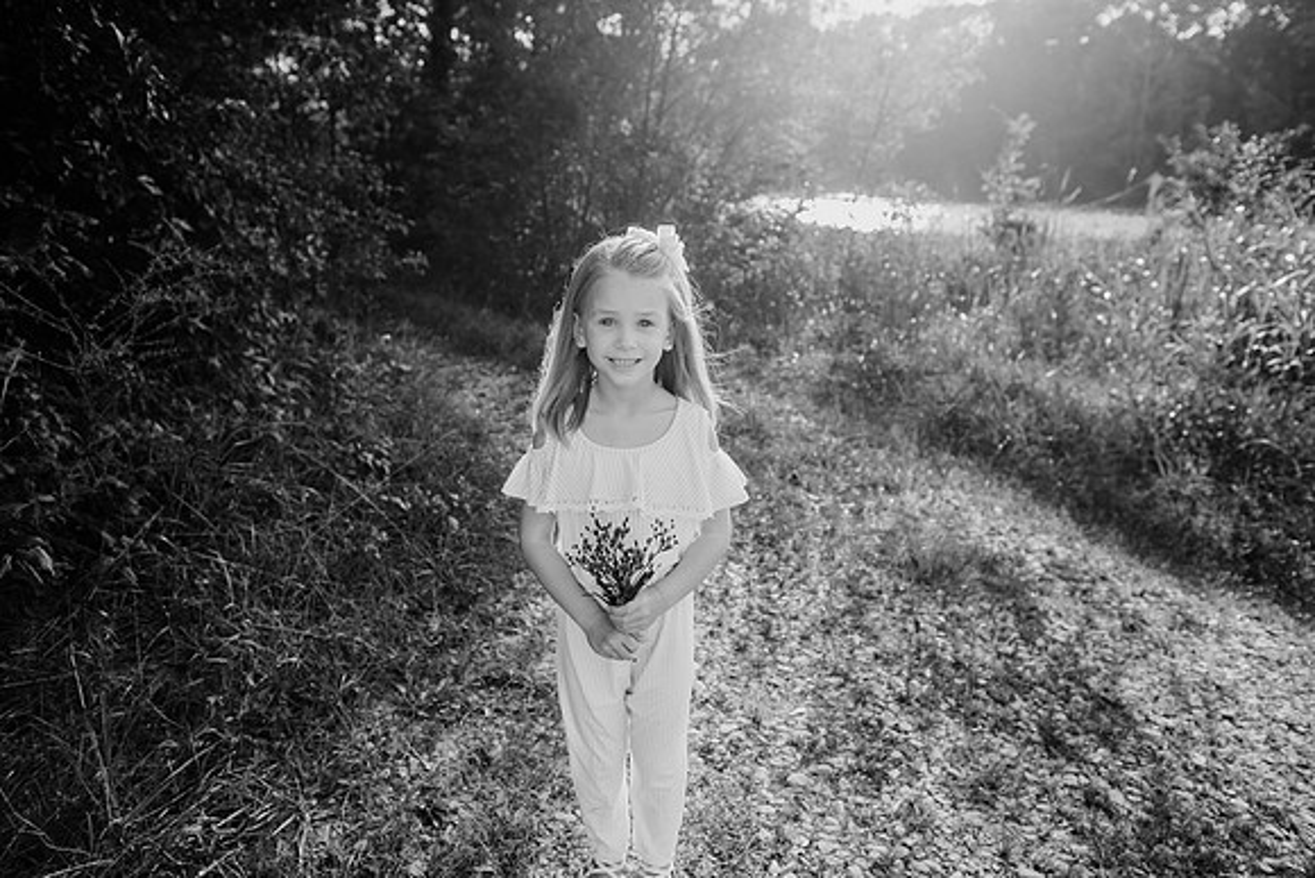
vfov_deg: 53.2
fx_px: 877
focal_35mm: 24
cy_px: 439
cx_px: 658
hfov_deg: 73.7
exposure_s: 1/640
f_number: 3.5
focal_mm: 24
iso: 200
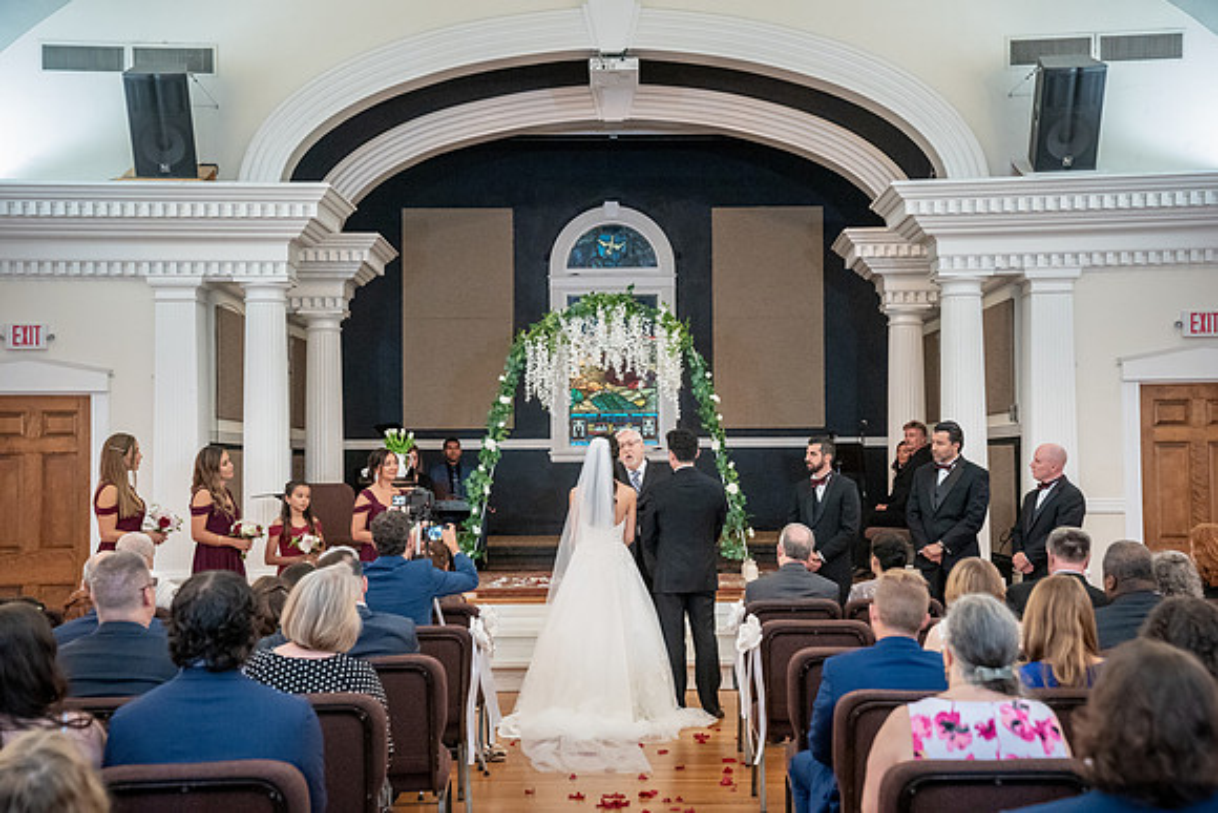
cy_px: 406
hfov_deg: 38.9
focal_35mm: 51
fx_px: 1726
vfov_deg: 26.5
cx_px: 609
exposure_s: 1/200
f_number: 4
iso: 8000
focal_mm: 51
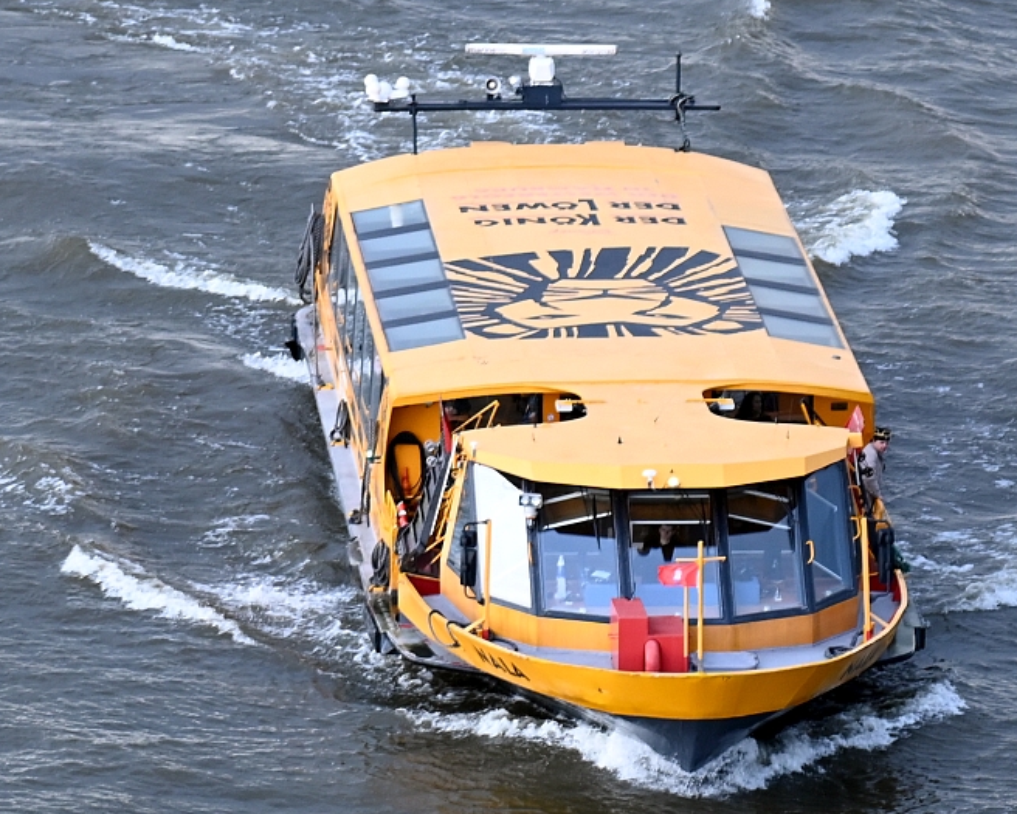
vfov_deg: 8.8
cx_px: 541
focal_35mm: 176
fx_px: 5298
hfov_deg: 11.0
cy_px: 464
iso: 720
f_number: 4
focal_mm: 120
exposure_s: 1/125
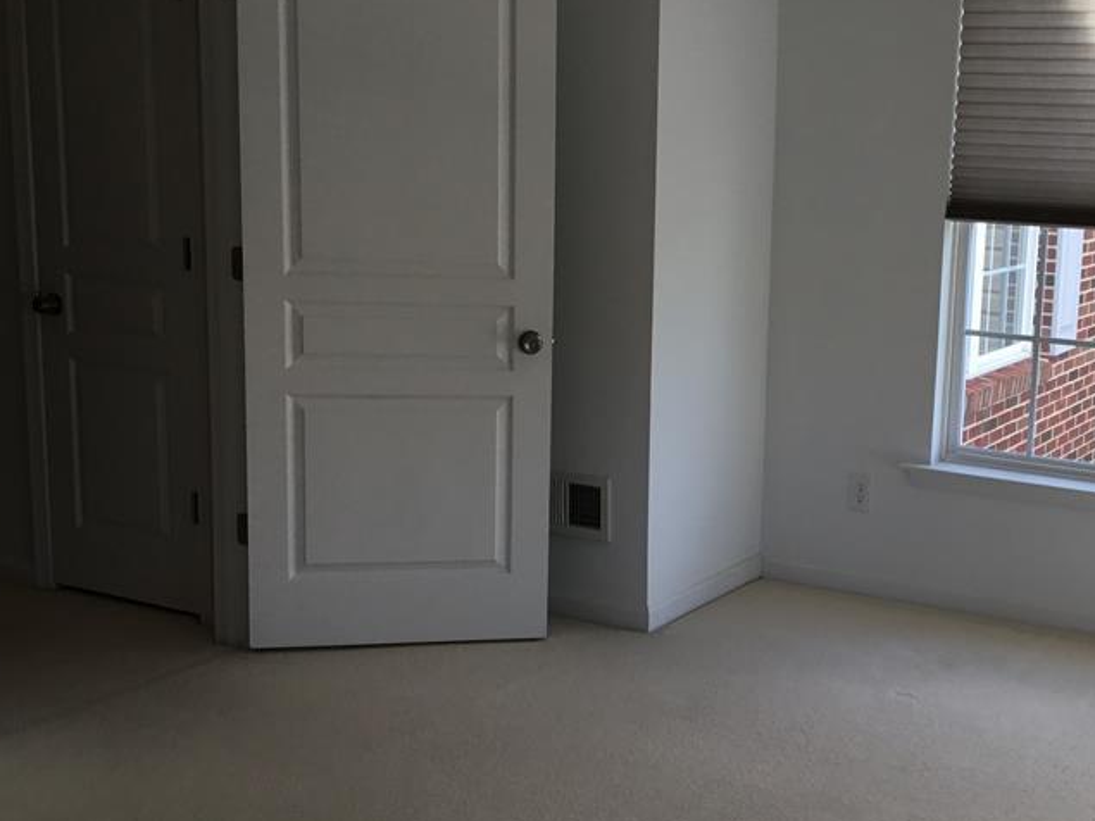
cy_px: 431
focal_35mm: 50
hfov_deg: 37.4
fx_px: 1581
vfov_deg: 29.1
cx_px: 800
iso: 25
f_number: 2.4
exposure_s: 1/148
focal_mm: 3.3
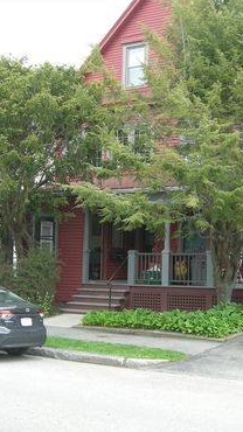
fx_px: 607
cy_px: 215
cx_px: 174
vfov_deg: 39.2
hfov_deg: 22.5
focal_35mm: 53
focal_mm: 7.5
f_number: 4.3
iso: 64
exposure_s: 1/82.6
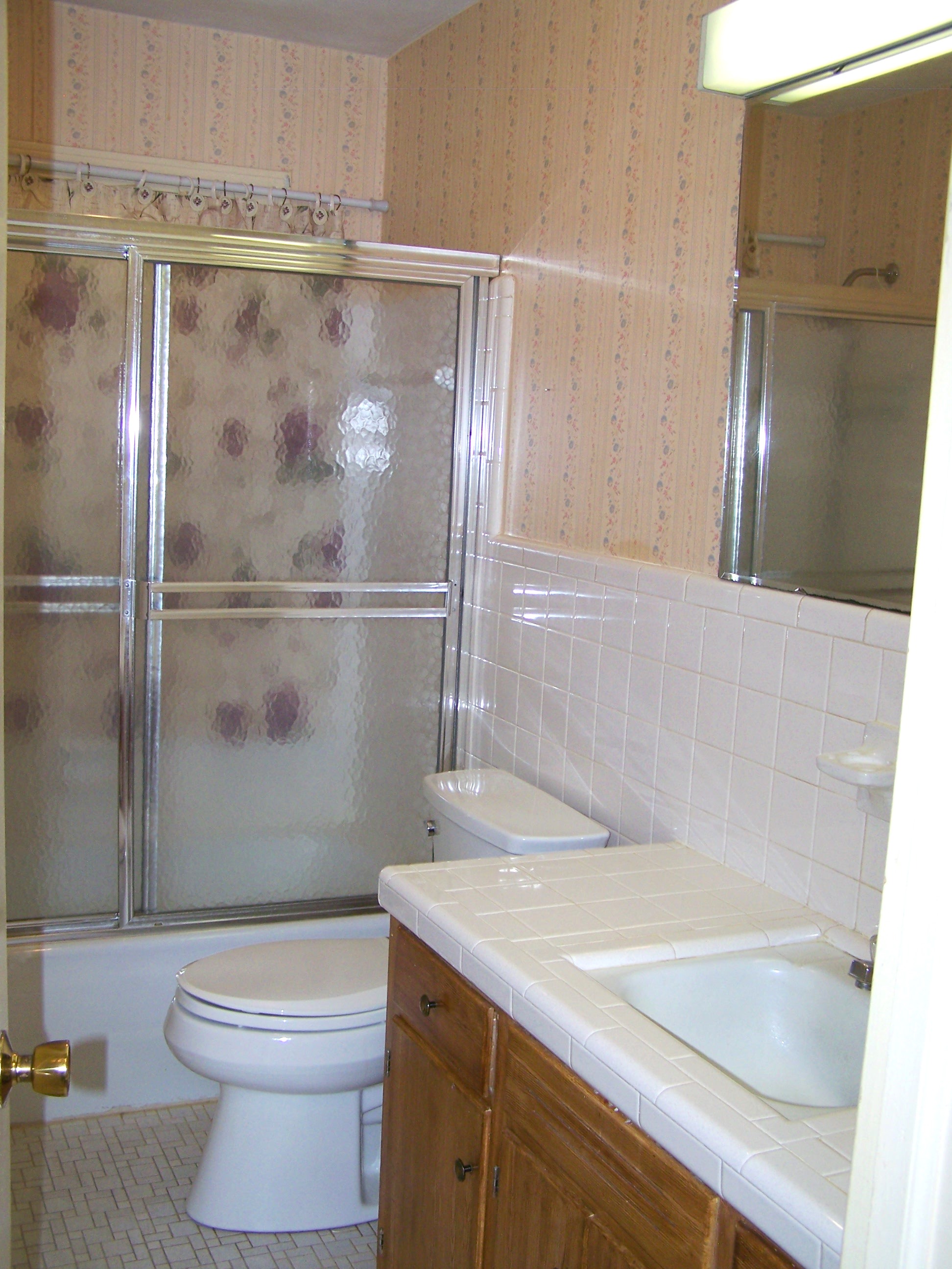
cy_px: 634
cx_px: 476
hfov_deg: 37.7
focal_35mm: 38
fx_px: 1393
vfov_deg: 49.0
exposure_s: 1/60
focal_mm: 6.3
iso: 80
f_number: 2.8
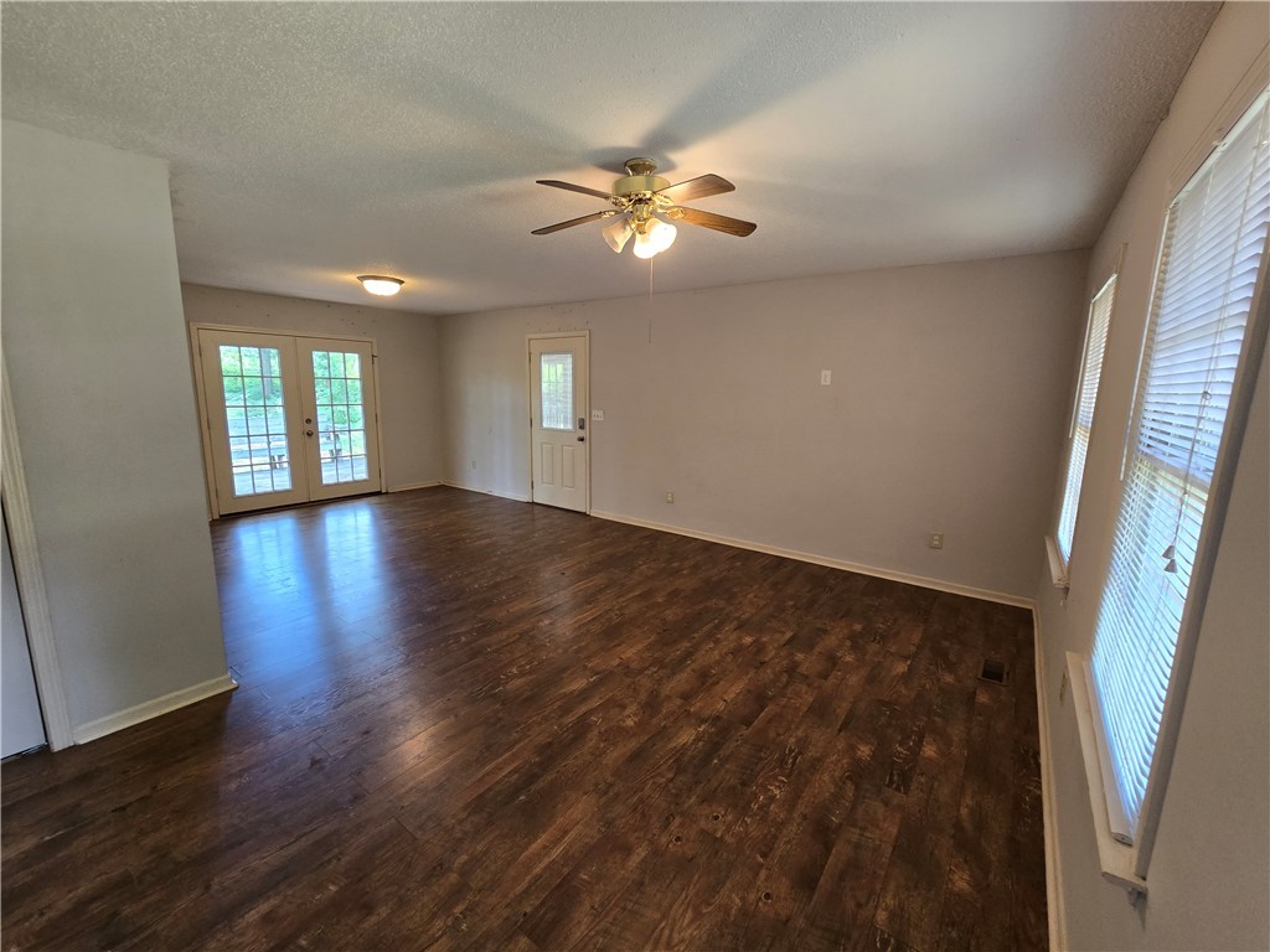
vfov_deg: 89.9
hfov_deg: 106.2
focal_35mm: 13
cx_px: 635
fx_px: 477
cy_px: 476
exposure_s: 1/60
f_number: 2.2
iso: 160
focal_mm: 2.2
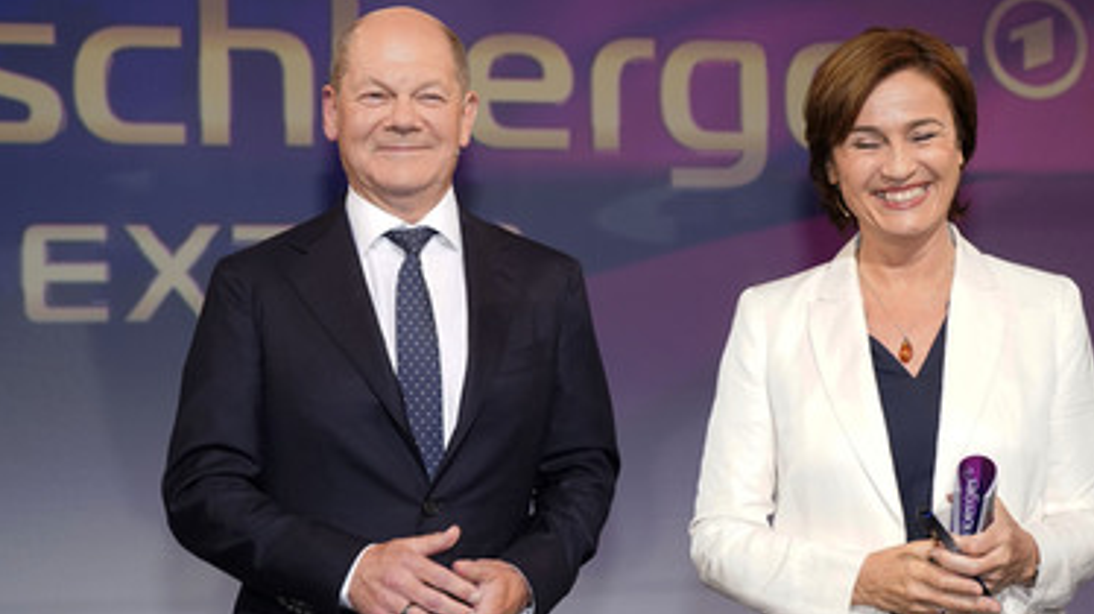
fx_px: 1392
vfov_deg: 24.8
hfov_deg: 42.7
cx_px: 654
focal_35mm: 48
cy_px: 412
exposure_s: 1/125
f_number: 5
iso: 2000
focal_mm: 38
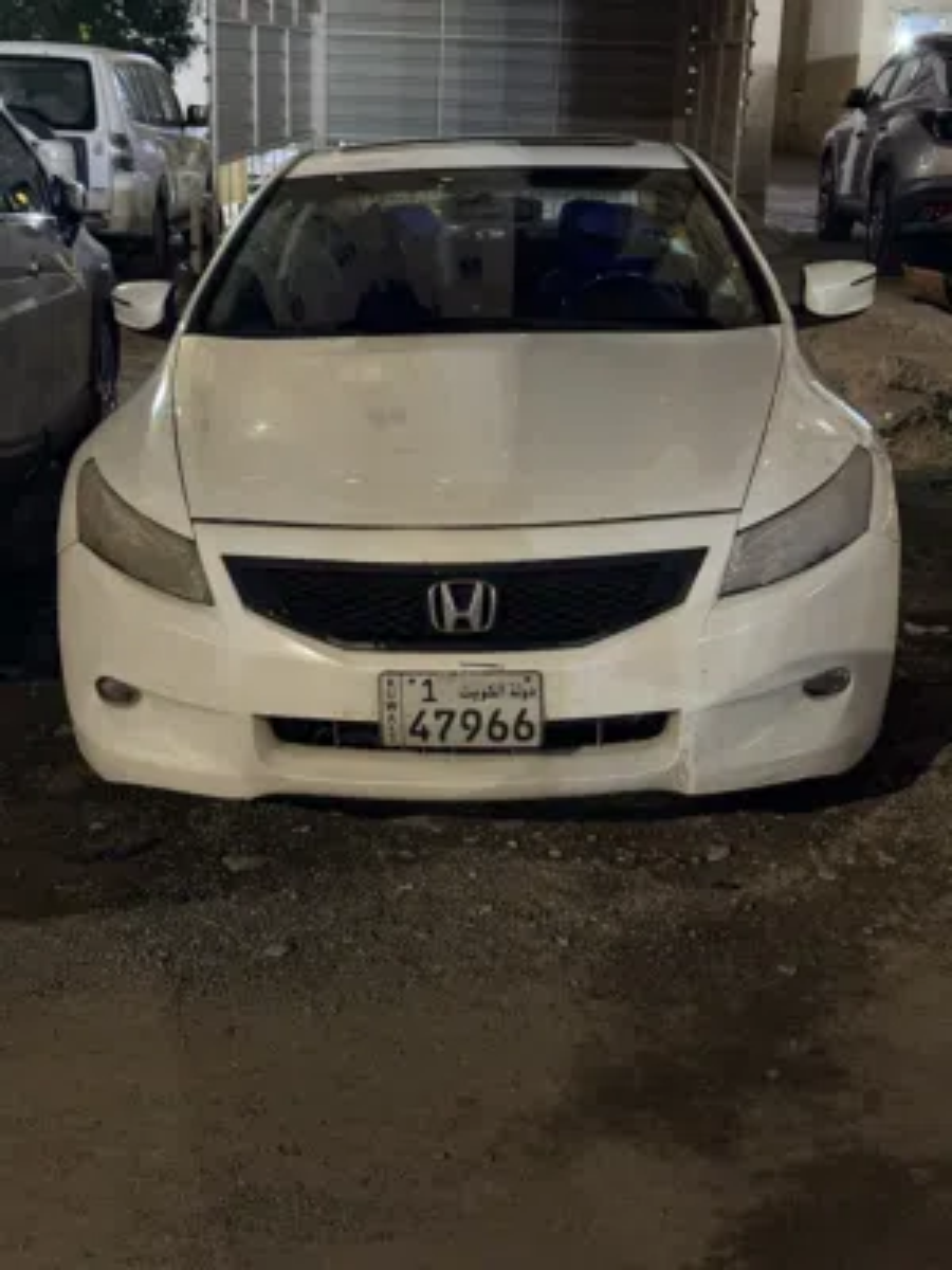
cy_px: 635
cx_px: 476
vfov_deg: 39.7
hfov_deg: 30.3
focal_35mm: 48
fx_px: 1760
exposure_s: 1/20
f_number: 1.78
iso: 1000
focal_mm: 6.76
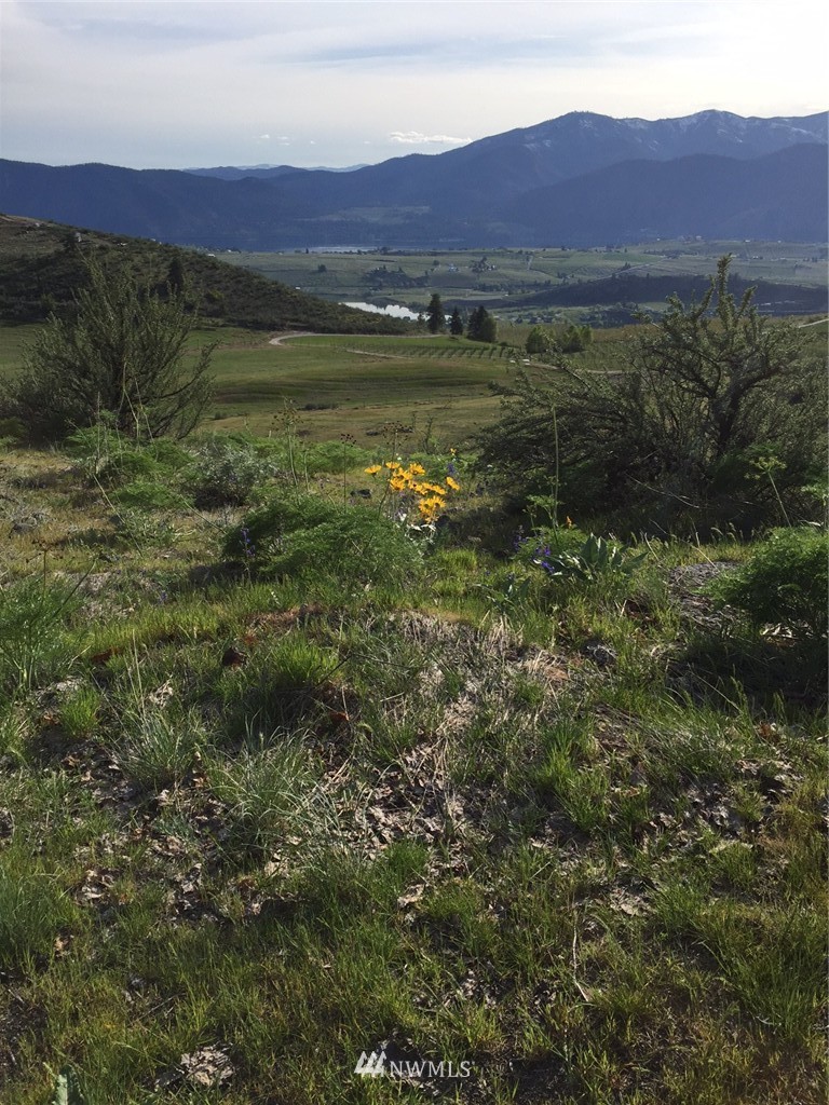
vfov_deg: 61.7
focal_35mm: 29
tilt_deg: -20.1
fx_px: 926
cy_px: 552
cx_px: 414
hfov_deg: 48.2
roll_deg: -1.3
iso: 32
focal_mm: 4.15
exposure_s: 1/1721
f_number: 2.2
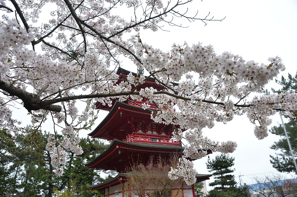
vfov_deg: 46.3
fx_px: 231
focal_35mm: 28
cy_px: 98
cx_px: 148
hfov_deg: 65.5
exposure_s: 1/250
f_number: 8
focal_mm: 28
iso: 500
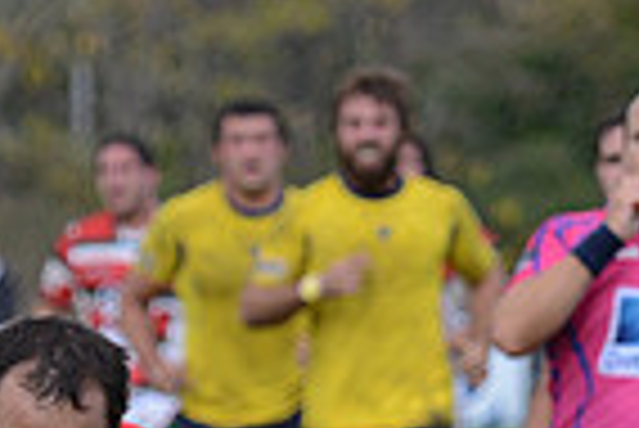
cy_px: 710
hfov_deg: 3.5
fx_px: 10501
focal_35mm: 591
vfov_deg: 2.3
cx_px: 76
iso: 400
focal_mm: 145
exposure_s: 1/640
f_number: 4
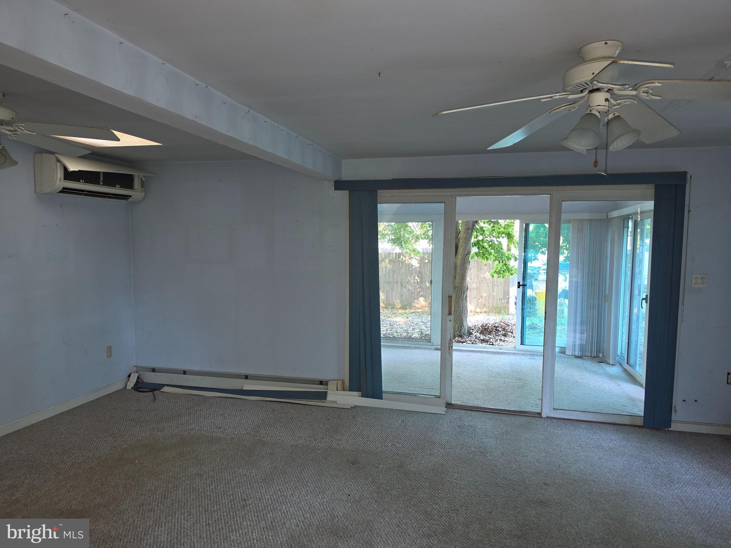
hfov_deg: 73.9
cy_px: 274
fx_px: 486
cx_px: 366
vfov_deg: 58.9
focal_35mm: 23
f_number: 1.4
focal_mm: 6.5
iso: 64
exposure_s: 1/30
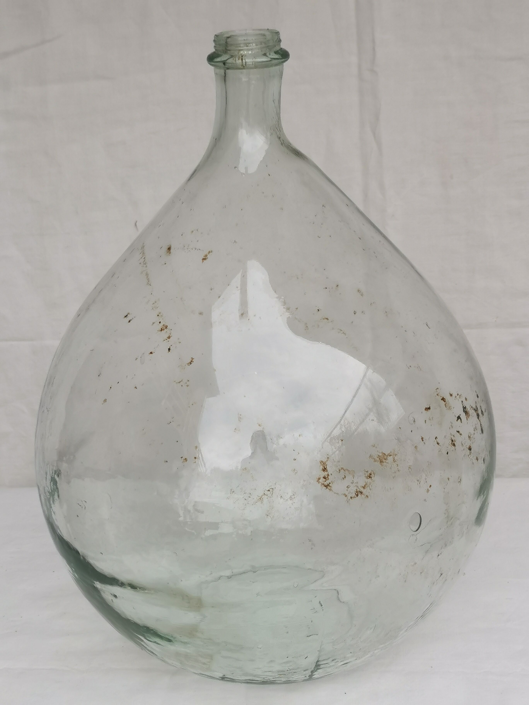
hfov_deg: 20.7
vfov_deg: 27.4
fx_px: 1447
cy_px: 352
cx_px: 264
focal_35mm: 71
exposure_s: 1/382
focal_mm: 5.58
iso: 50
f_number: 1.8
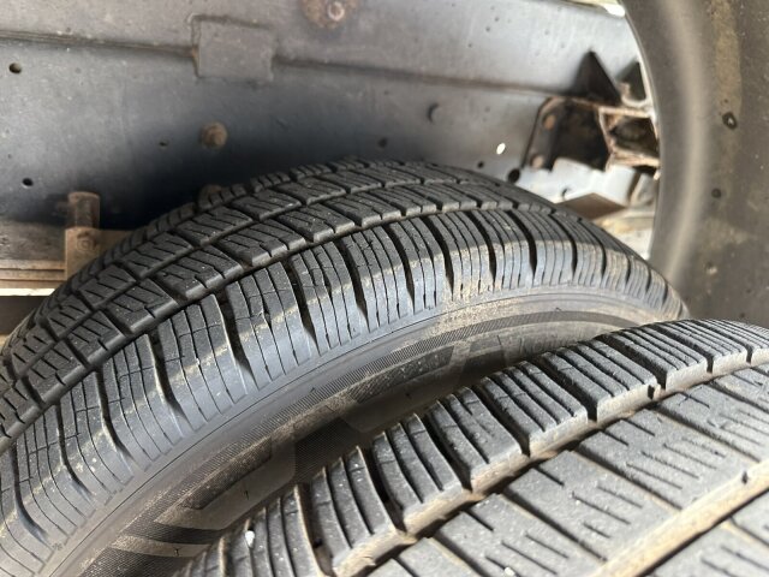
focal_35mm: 24
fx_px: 533
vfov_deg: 56.8
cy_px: 288
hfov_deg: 71.6
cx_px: 384
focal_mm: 6.86
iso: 250
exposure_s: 1/119
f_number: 1.78
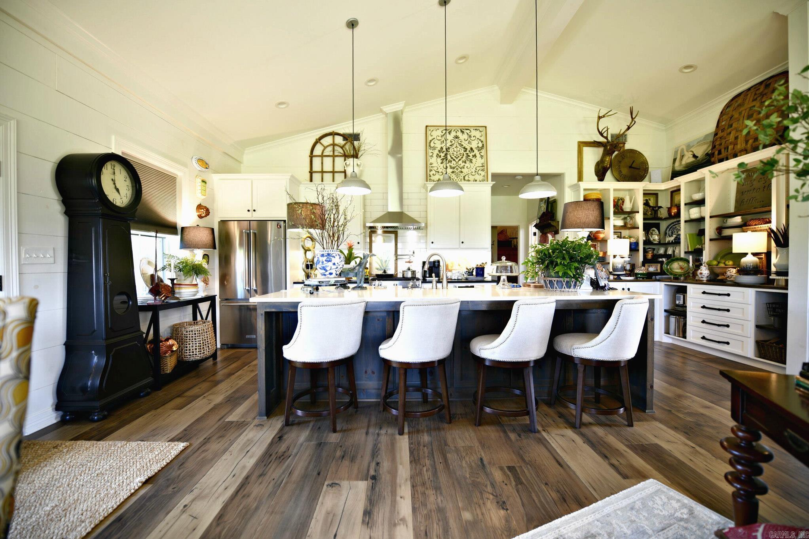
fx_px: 315
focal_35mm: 14
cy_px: 270
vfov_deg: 81.2
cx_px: 404
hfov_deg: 104.3
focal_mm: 14
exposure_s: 1/15
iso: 220
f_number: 2.8
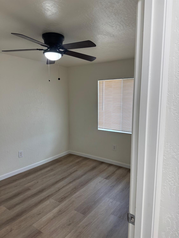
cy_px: 119
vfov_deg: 71.6
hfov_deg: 56.8
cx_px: 90
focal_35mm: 24
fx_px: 165
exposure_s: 1/120
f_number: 1.78
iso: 160
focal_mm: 6.76
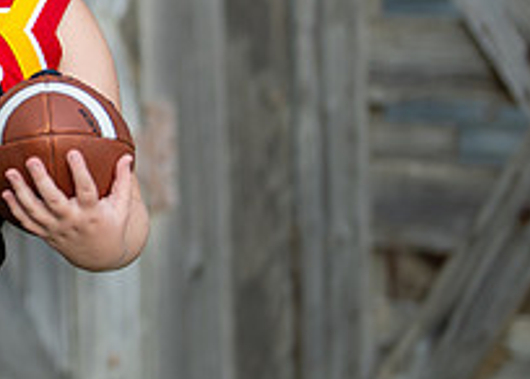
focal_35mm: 166
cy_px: 47
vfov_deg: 8.6
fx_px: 2500
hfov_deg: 11.9
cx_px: -72
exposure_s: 1/2000
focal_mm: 50
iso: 125
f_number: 1.2
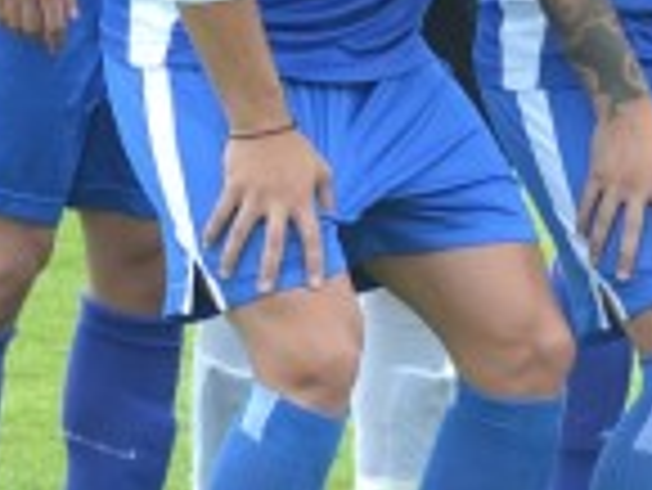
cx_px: 1066
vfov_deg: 3.3
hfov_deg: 4.4
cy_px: -99
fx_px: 8426
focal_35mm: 447
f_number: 4.2
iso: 500
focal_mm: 68
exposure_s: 1/500
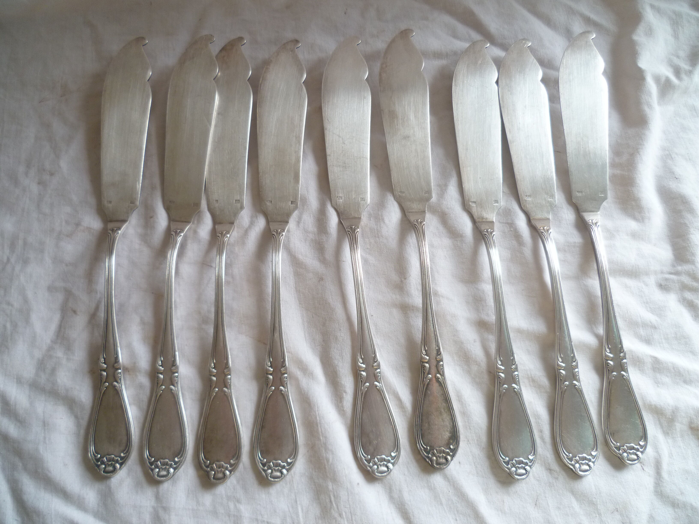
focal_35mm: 28
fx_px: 565
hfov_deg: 63.4
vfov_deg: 49.7
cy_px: 262
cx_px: 350
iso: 125
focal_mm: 5
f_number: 2.8
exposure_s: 1/30
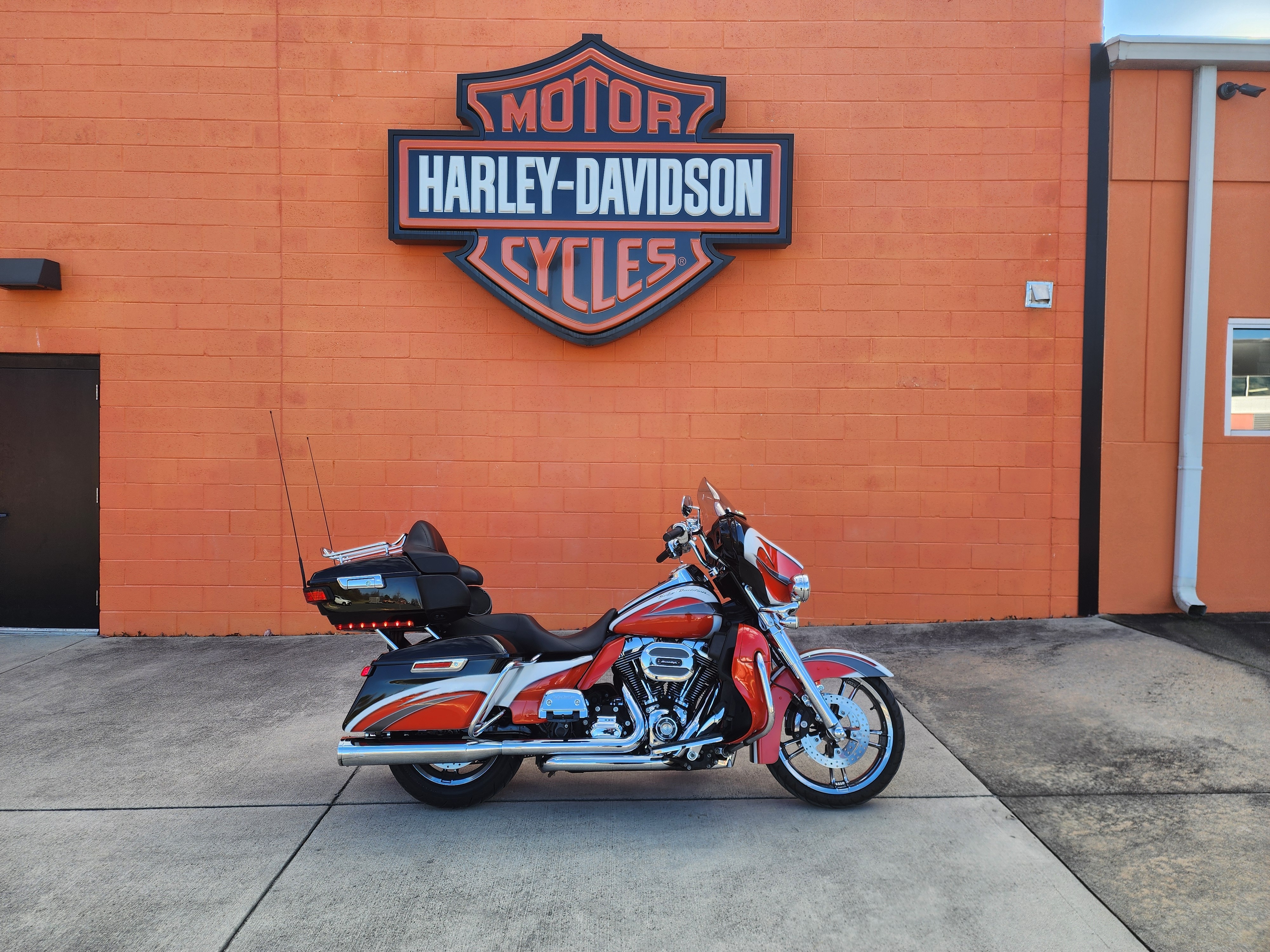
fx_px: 844
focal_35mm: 23
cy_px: 476
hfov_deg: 73.9
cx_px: 635
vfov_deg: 58.9
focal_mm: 6.4
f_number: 1.8
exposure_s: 1/253
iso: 12
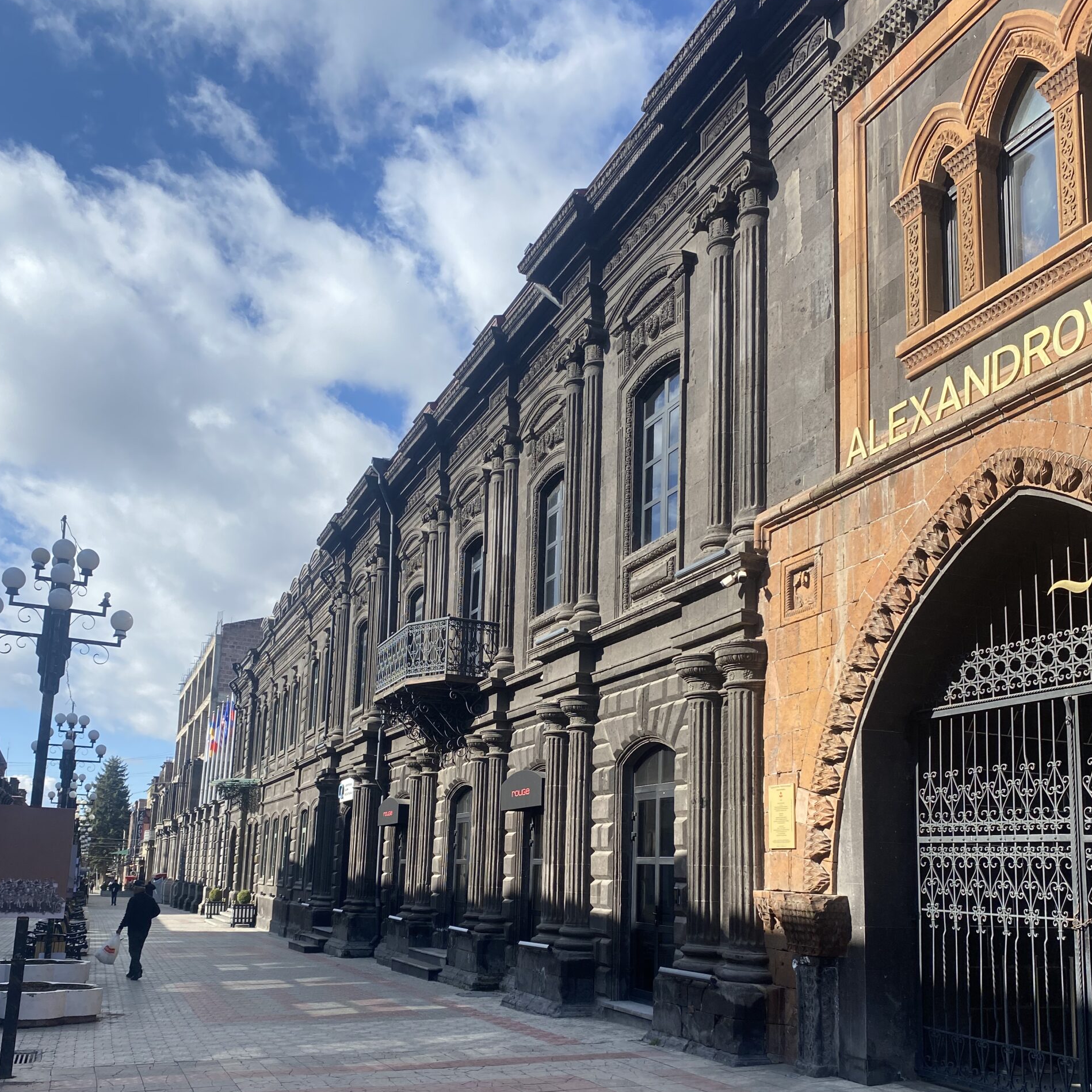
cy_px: 673
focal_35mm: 31
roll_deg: -1.6
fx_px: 1106
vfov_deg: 52.1
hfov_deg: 52.5
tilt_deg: +10.4
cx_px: 548
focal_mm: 4.25
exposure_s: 1/2141
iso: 32
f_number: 1.8
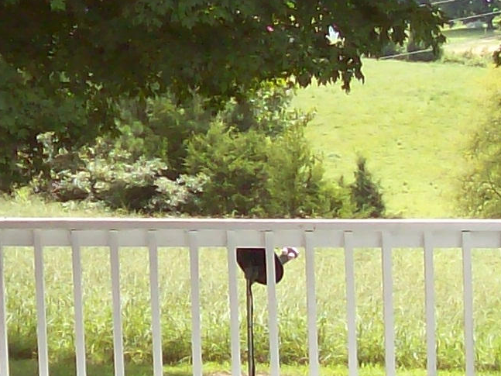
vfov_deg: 10.4
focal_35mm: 143
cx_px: 75
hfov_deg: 13.7
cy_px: 185
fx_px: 2069
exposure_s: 1/372
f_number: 2.7
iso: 80
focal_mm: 6
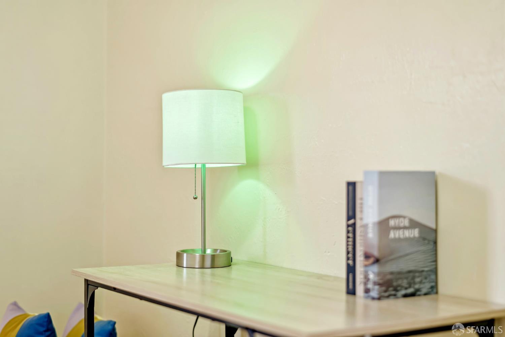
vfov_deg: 23.4
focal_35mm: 58
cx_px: 252
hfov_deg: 34.5
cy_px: 168
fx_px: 814
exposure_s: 1/80
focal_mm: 58
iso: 64
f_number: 1.8
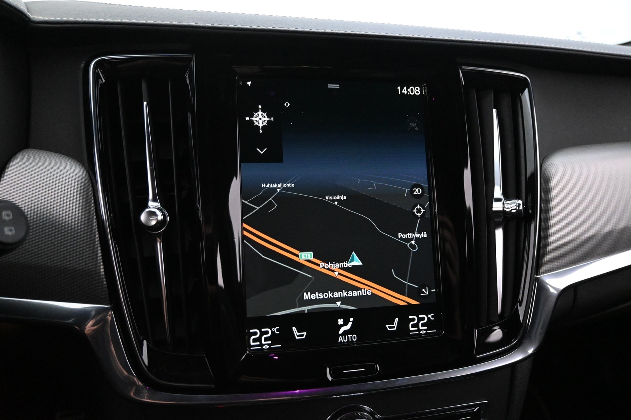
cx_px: 316
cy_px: 210
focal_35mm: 29
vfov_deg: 44.6
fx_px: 513
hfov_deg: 63.2
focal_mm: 19.5
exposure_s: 1/40
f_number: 3.8
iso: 6400
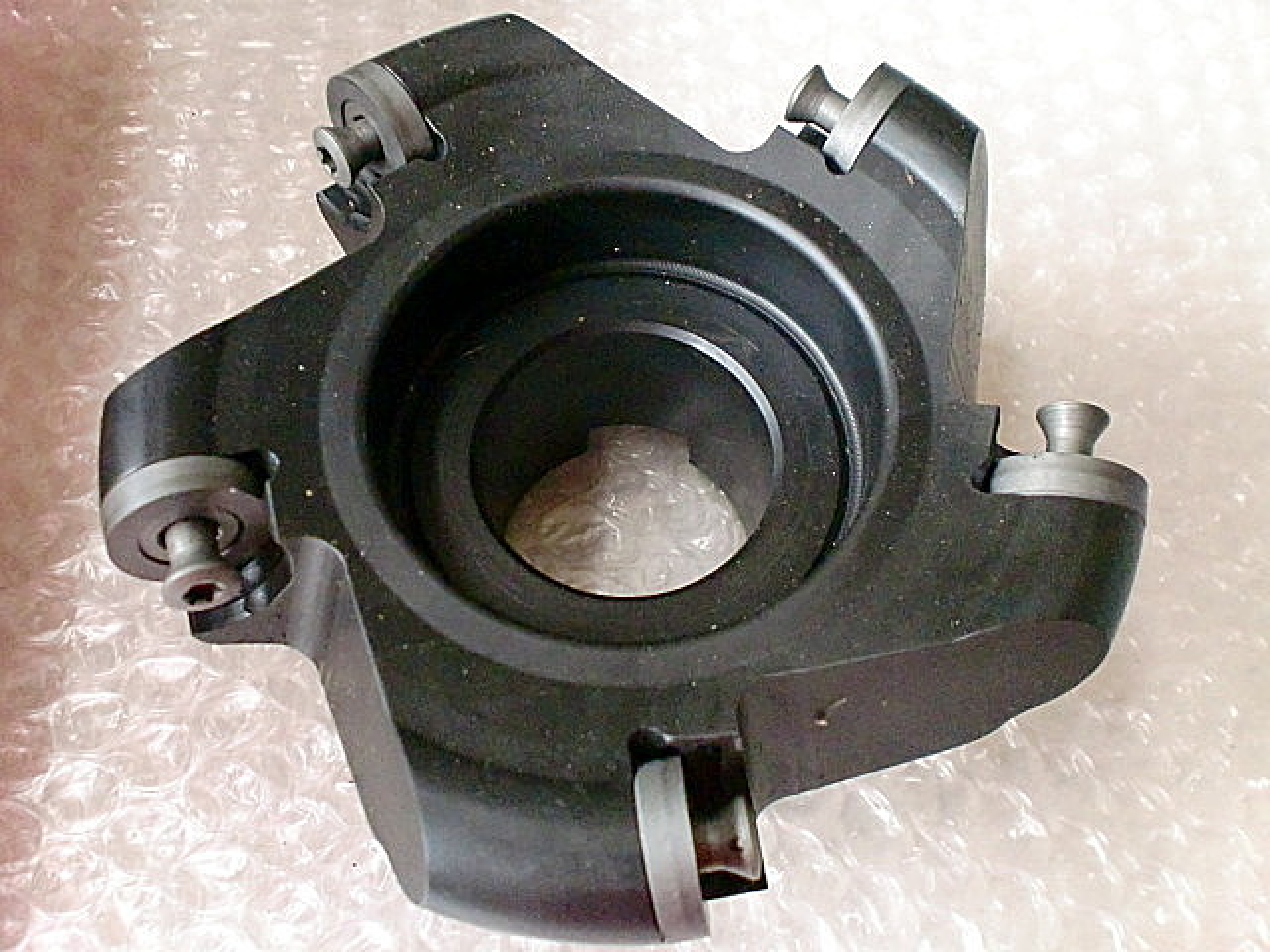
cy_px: 476
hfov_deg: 52.6
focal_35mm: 35
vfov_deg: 40.7
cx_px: 635
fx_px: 1284
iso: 1000
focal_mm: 6.3
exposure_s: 1/60
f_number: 3.1
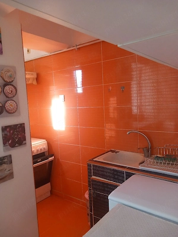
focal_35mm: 27
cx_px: 89
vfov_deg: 65.3
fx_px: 185
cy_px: 118
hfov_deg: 51.4
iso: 100
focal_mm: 4
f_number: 1.8
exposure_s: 1/50.3
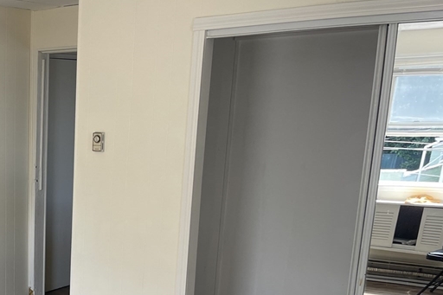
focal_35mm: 52
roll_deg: -0.5
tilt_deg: -16.2
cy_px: 280
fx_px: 640
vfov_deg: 25.0
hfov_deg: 34.8
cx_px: 2
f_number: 1.6
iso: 40
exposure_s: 1/121
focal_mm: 5.1
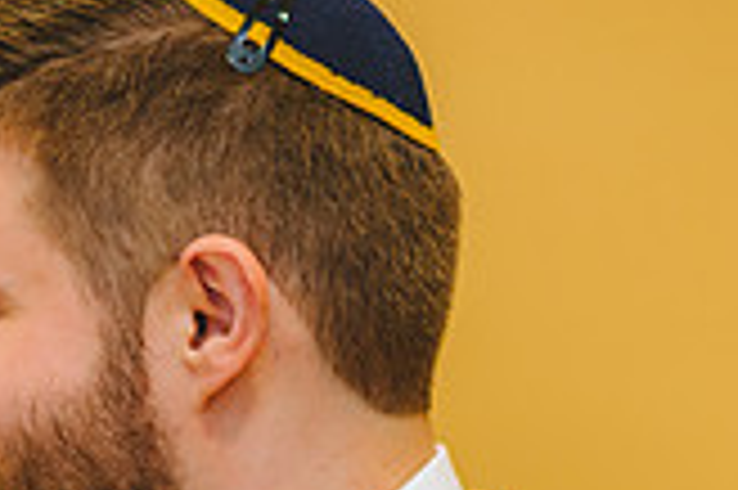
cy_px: 744
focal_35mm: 301
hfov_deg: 6.8
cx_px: 104
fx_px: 6164
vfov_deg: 4.5
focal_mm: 85
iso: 400
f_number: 2.2
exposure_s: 1/160
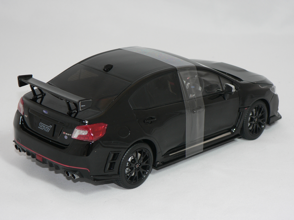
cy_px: 110
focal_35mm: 91
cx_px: 147
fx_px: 773
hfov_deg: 21.5
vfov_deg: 16.2
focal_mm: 15.2
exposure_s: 1/60
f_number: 3.2
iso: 80
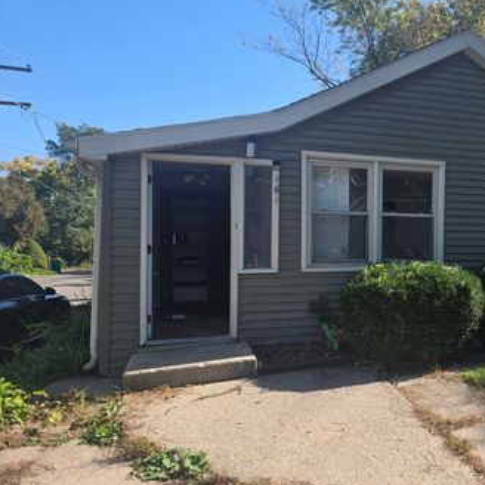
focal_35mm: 31
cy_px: 249
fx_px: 491
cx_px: 367
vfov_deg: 52.5
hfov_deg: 50.3
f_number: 1.7
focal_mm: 6.3
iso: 80
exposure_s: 1/2723
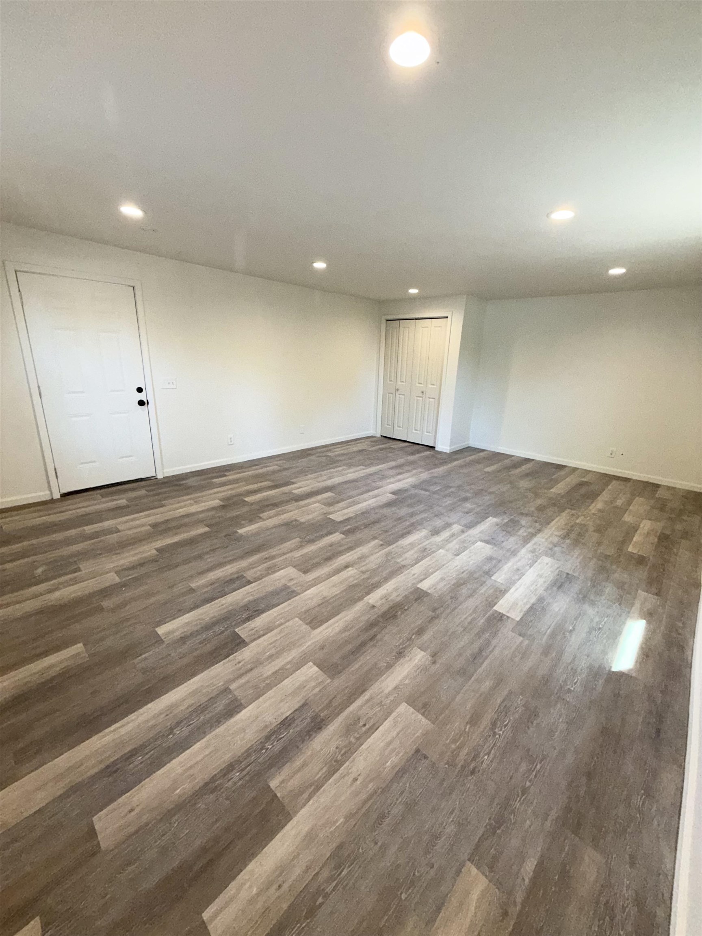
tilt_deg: -16.1
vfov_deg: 102.1
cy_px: 468
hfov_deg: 85.7
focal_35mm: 14
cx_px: 351
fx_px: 379
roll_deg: -2.5
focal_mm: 2.22
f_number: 2.2
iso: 160
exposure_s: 1/120
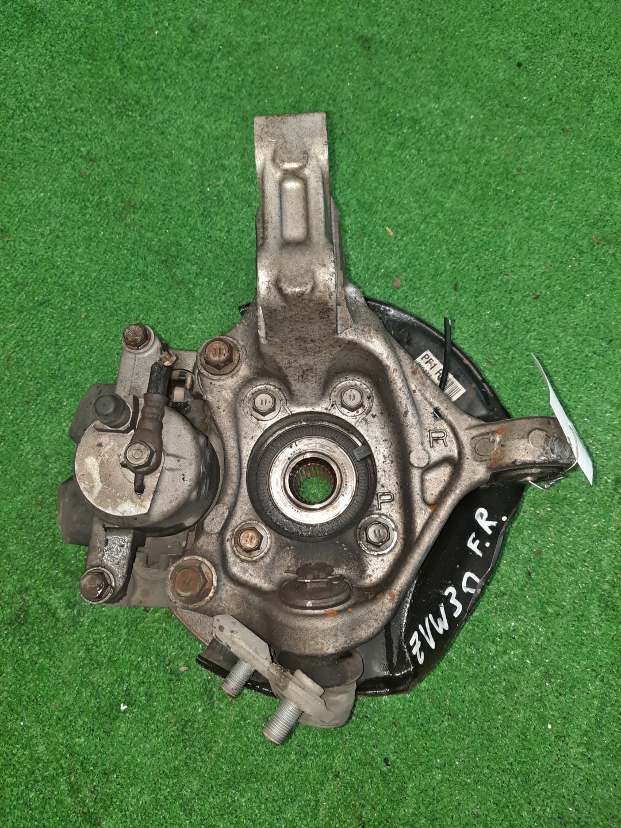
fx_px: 598
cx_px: 310
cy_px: 414
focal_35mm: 25
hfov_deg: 54.9
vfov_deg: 69.4
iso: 364
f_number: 2
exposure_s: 1/50
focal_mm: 4.6
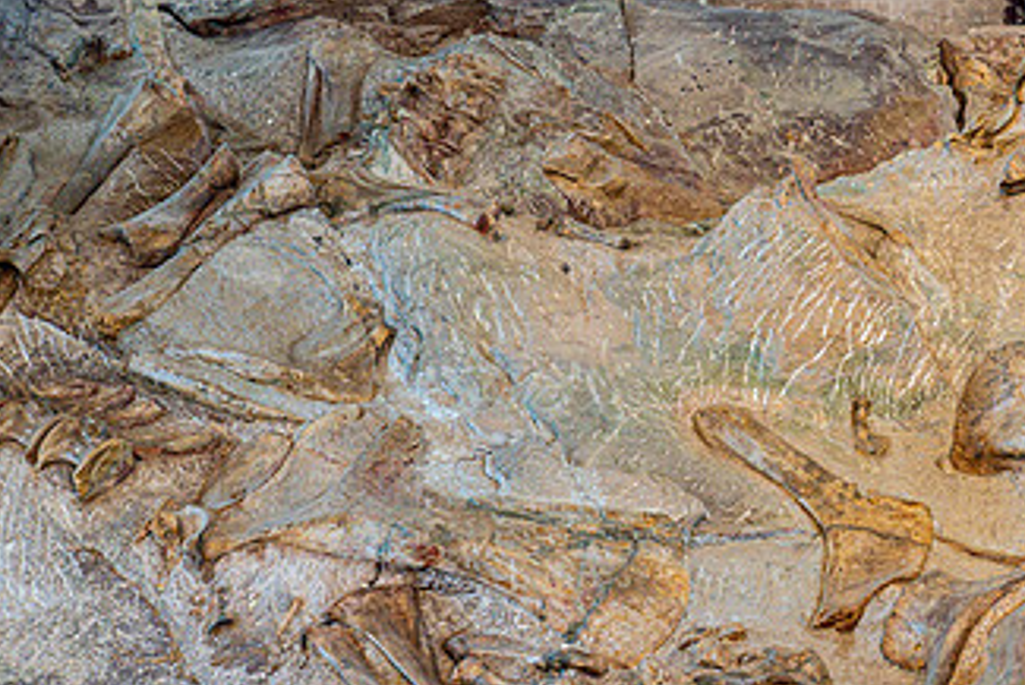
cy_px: 447
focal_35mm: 125
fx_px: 3560
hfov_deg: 16.2
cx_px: 855
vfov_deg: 11.0
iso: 1600
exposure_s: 1/160
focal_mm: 70
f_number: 4
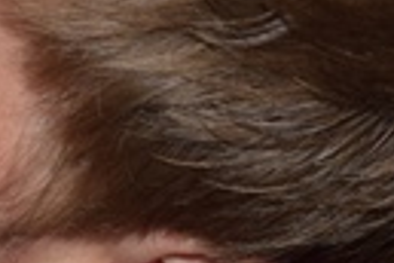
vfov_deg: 6.2
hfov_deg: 9.0
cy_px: 133
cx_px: -202
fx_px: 2440
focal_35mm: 223
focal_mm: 30
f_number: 4
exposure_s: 1/60
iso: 900
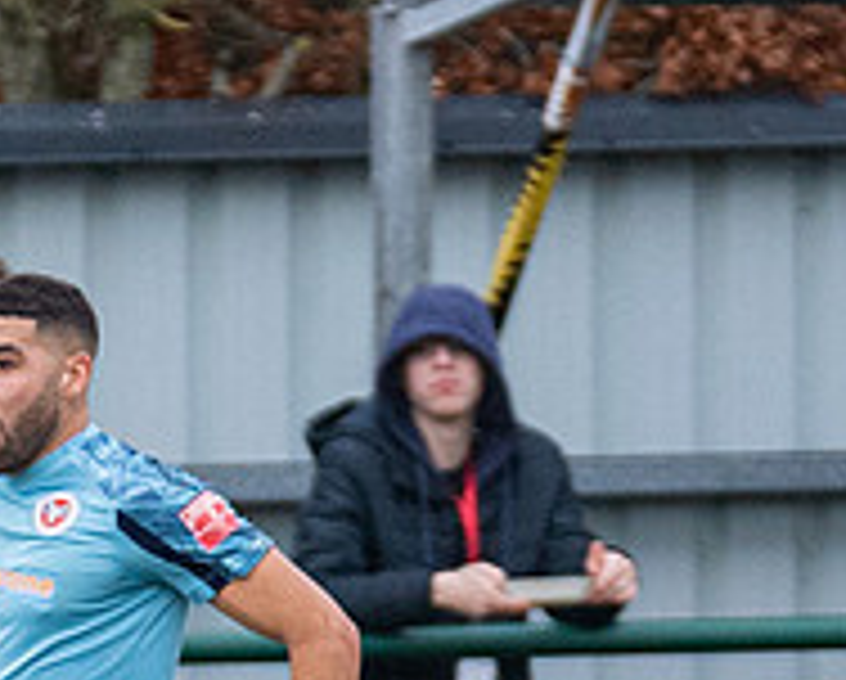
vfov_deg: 0.9
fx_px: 41904
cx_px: 127
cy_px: 1055
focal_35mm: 1671
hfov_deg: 1.2
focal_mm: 240
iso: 2000
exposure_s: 1/1600
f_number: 2.8
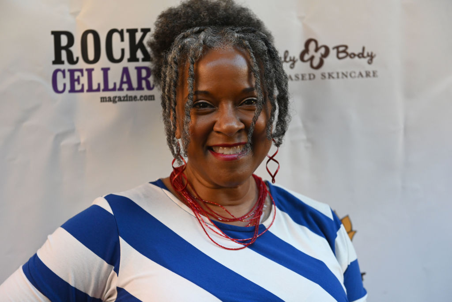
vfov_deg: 21.9
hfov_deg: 32.4
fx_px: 779
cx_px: 226
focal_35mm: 62
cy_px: 151
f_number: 3.5
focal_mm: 62
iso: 2000
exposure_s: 1/500
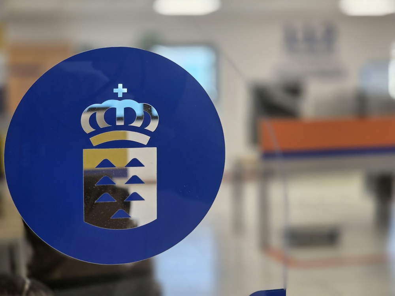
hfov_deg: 28.2
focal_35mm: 69
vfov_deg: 21.3
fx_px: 787
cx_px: 198
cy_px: 148
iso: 160
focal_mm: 7.9
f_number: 2.4
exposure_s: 1/100
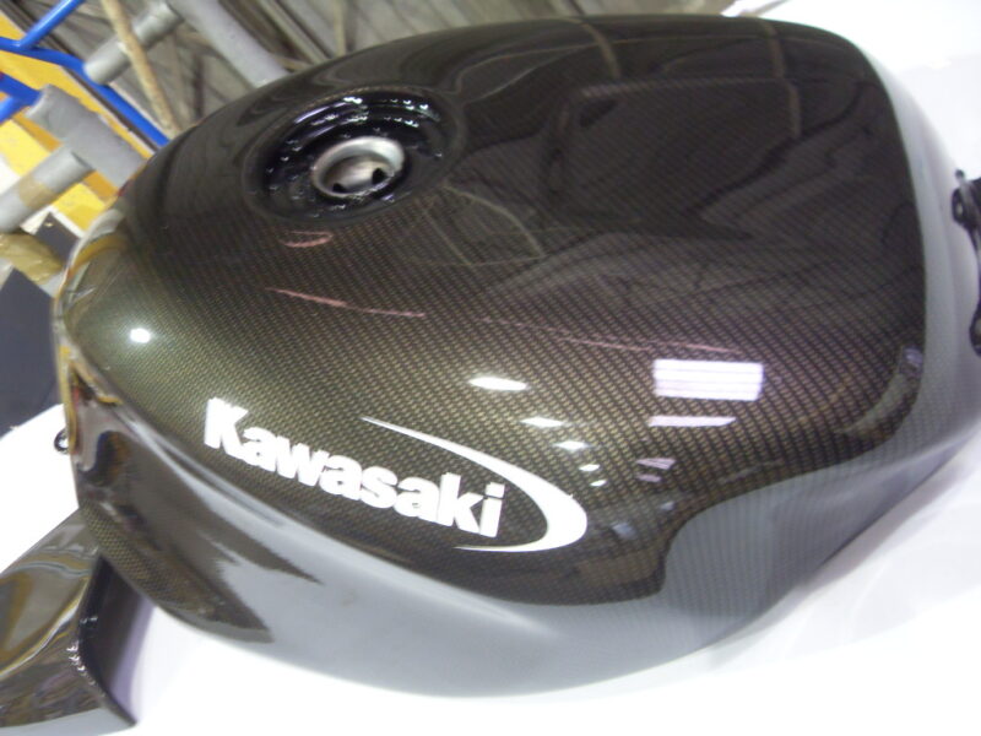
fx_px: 992
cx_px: 490
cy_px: 368
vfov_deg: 40.7
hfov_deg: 52.6
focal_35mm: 35
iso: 200
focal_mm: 6.3
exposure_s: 1/10
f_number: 2.8
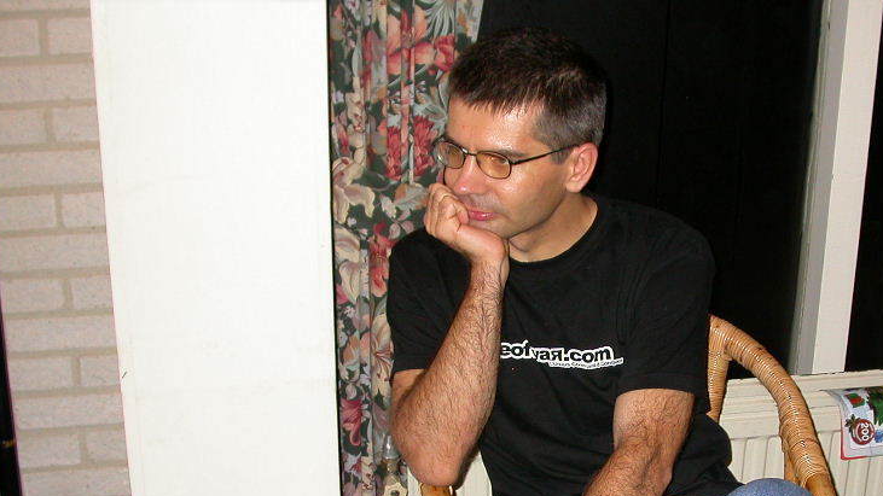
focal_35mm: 58
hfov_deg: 35.8
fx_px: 1358
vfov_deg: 20.5
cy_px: 405
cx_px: 570
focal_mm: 7.85
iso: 100
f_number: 2.6
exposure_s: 1/60
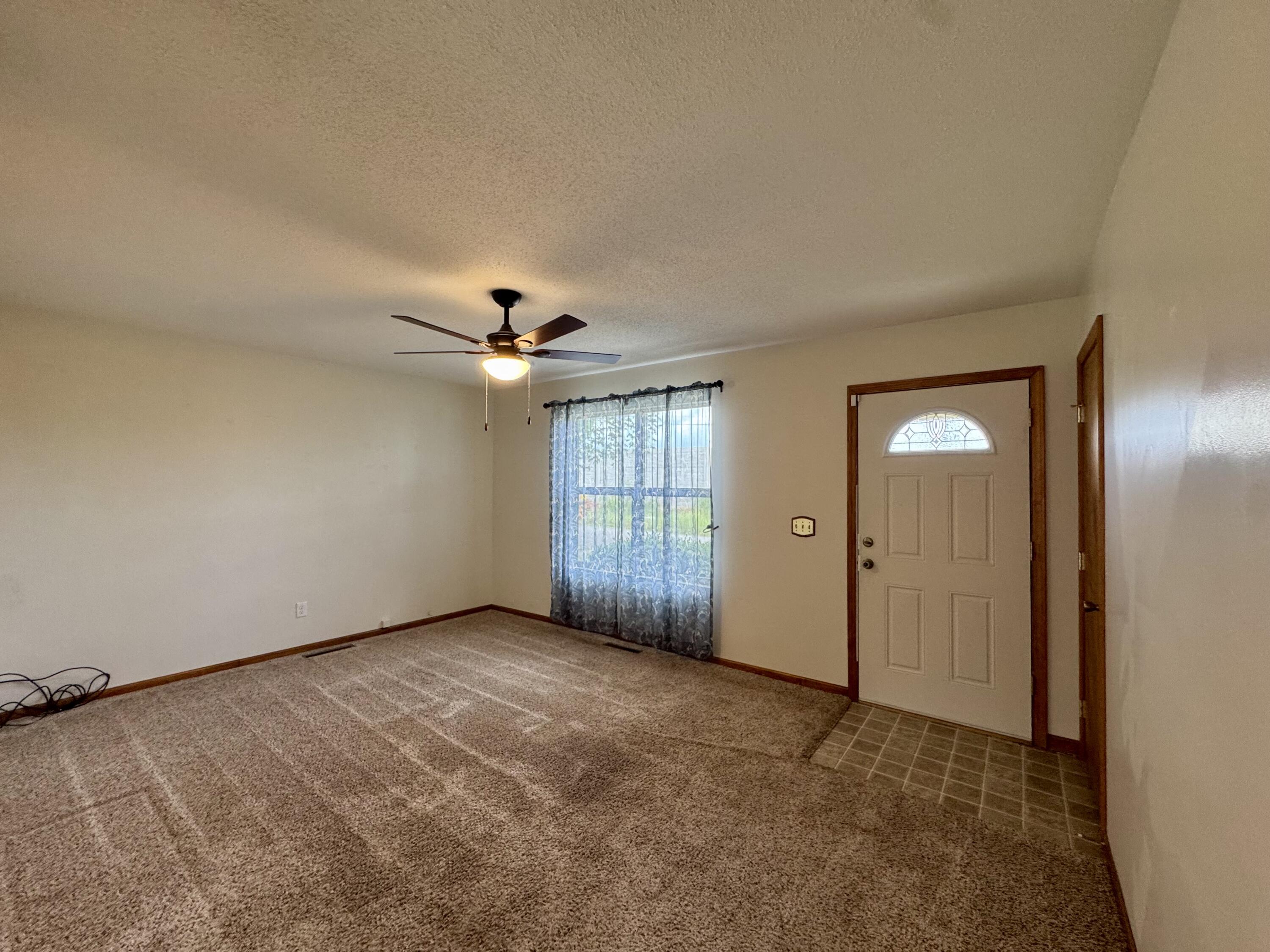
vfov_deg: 85.7
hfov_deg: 102.1
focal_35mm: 14
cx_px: 635
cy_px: 476
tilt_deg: +0.0
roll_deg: -0.1
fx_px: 514
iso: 250
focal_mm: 2.22
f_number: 2.2
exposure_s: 1/120
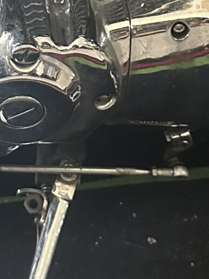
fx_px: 838
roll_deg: +3.5
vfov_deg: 18.0
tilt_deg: -20.9
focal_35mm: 104
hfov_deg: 13.7
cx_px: -54
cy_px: -47
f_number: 1.78
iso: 1000
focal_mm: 6.86
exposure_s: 1/45
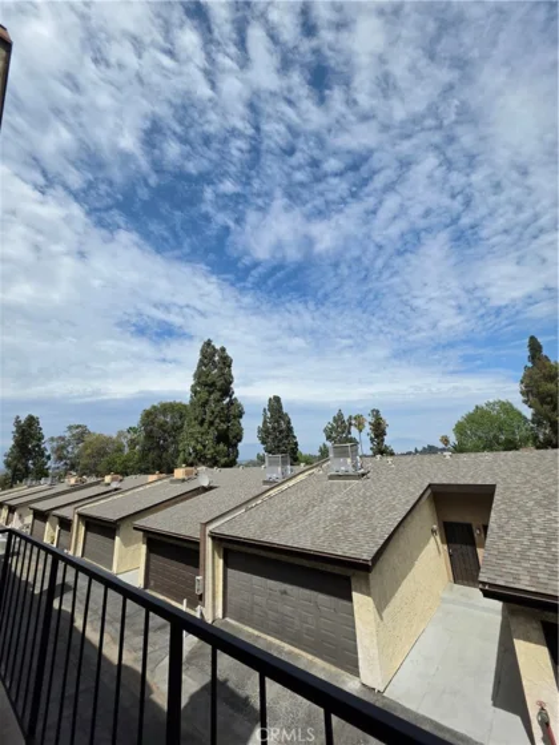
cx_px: 280
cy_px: 372
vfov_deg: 106.2
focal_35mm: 13
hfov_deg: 89.9
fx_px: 280
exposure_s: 1/3211
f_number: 1.9
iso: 32
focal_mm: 2.2
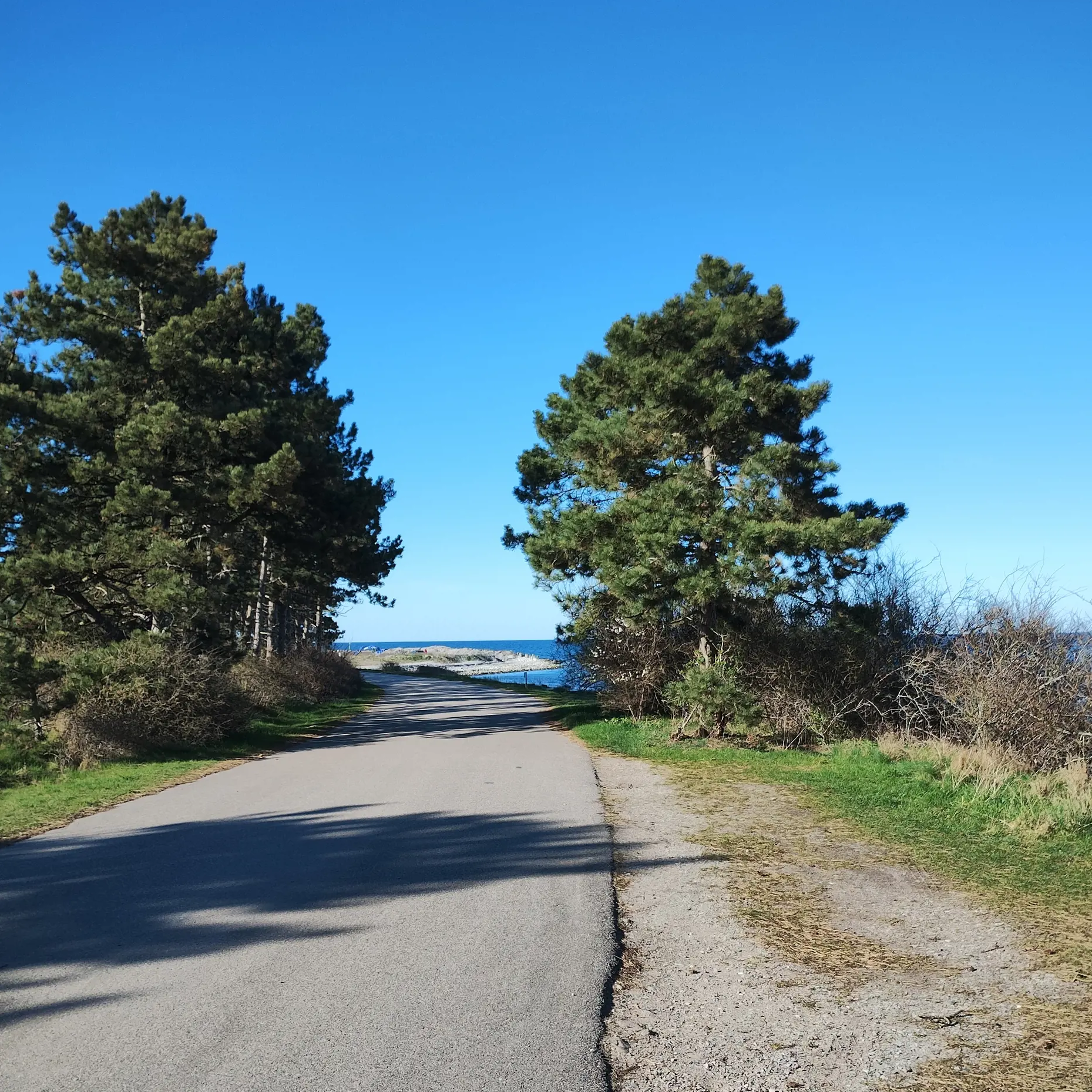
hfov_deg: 48.4
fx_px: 1213
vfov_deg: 48.2
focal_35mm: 34
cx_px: 563
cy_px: 657
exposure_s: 1/417
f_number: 1.8
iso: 100
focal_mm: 4.27
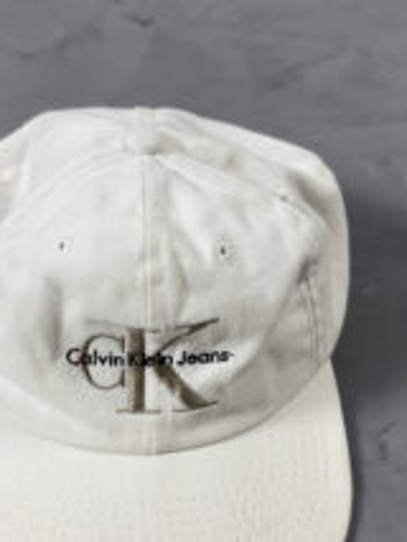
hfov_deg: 32.1
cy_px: 359
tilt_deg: -53.7
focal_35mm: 45
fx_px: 705
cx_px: 150
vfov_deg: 41.5
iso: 125
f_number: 1.78
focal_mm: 6.76
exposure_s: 1/120
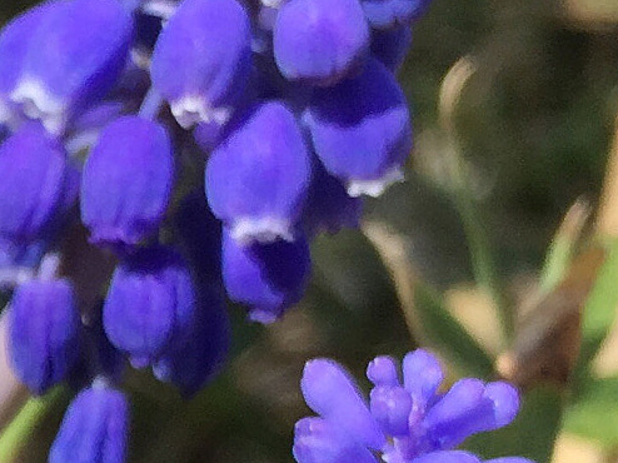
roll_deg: +5.1
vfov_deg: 15.7
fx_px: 1677
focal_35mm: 94
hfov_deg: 19.2
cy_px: 226
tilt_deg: -12.1
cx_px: -195
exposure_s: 1/777
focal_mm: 4.15
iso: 25
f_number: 2.2
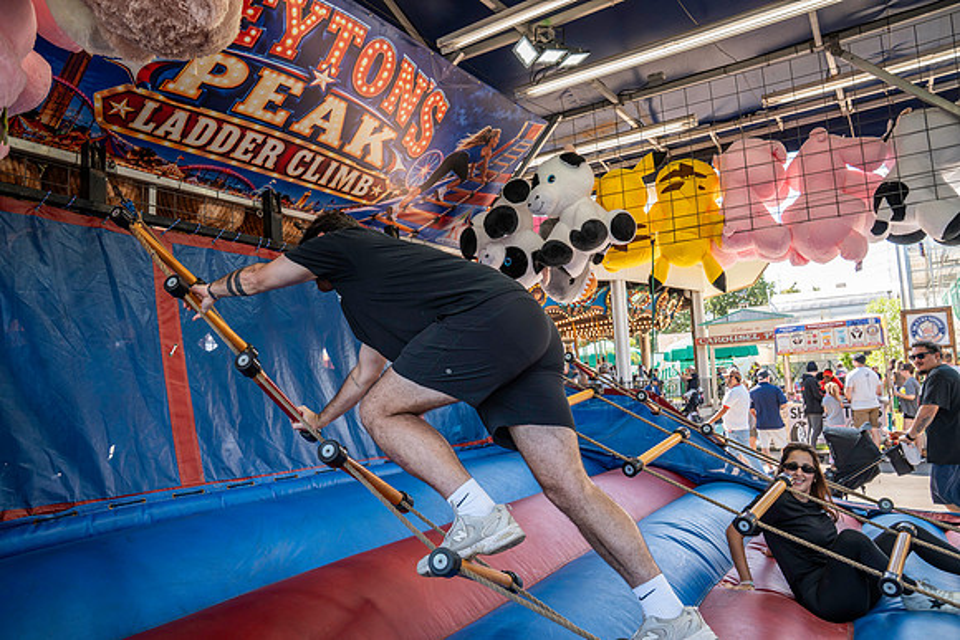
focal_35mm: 24
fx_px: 640
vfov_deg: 53.2
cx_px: 480
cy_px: 320
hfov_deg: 73.7
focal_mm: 24
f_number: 5.6
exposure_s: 1/200
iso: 400
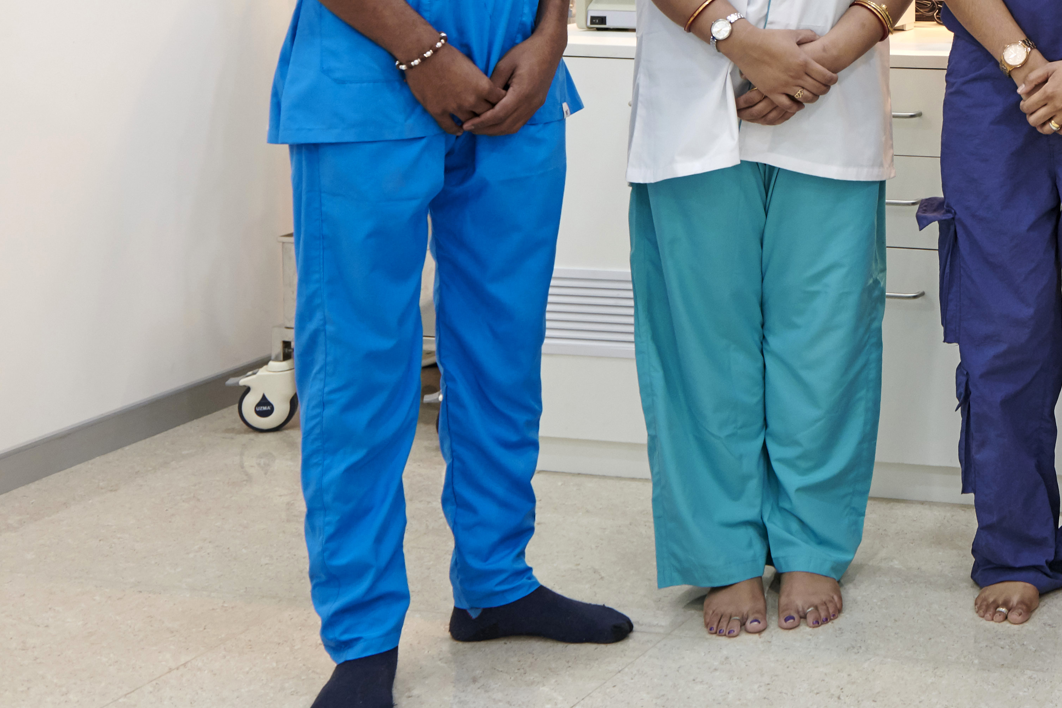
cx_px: 1352
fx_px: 1947
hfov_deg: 26.3
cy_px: -102
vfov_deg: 19.6
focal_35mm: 66
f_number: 5
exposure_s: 1/50
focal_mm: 24
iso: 500
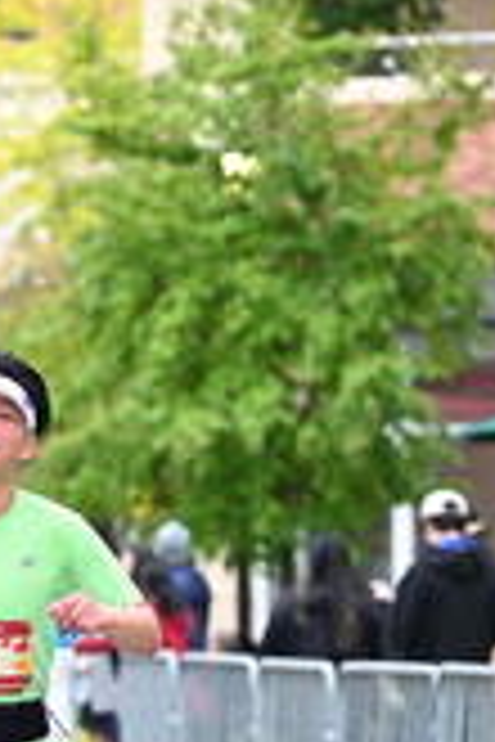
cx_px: -29
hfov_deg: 4.8
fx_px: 5898
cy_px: 508
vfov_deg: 7.2
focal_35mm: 286
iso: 1000
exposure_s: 1/1250
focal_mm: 86
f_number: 2.8
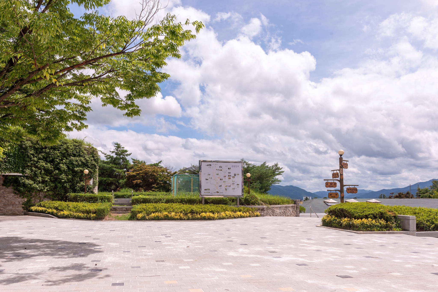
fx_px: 377
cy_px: 146
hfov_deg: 60.3
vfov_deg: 42.3
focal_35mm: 31
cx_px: 219
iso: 100
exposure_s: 1/160
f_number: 11
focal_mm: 31
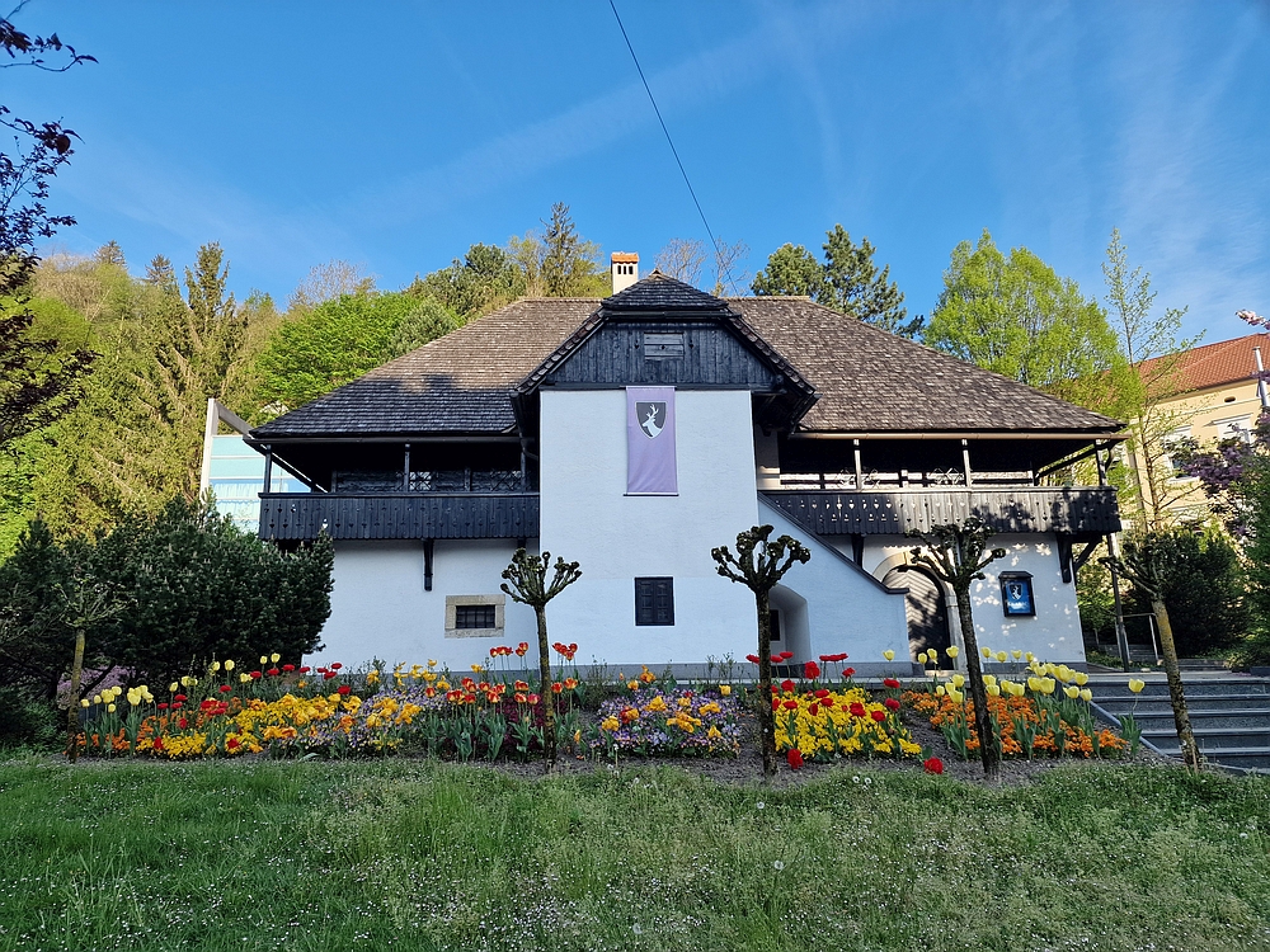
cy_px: 476
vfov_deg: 58.9
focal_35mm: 23
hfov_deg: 73.9
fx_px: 844
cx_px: 635
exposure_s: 1/477
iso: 50
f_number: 1.8
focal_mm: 6.4
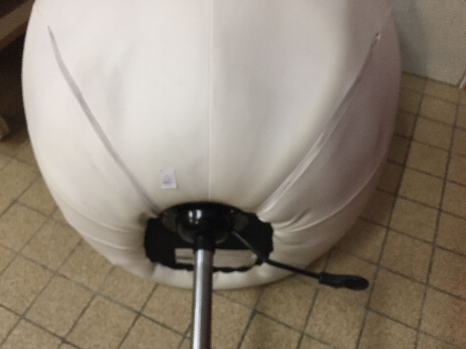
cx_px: 233
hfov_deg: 61.7
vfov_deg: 48.2
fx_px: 390
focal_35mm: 29
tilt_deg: -53.1
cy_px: 174
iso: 125
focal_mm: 4.15
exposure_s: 1/33
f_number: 2.2
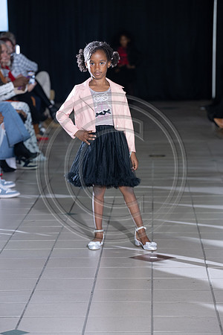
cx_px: 112
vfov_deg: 15.2
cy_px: 168
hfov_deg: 10.2
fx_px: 1254
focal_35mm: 135
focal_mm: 135
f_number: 5
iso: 1250
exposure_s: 1/160
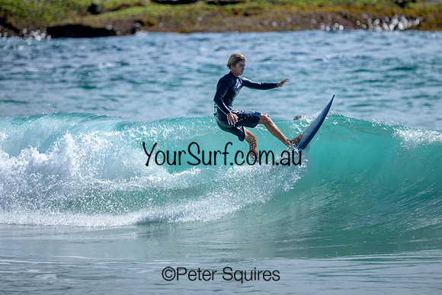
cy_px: 158
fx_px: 13507
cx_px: 193
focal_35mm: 1100
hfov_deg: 1.9
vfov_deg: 1.3
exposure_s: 1/2500
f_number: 6.3
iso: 250
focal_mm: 800
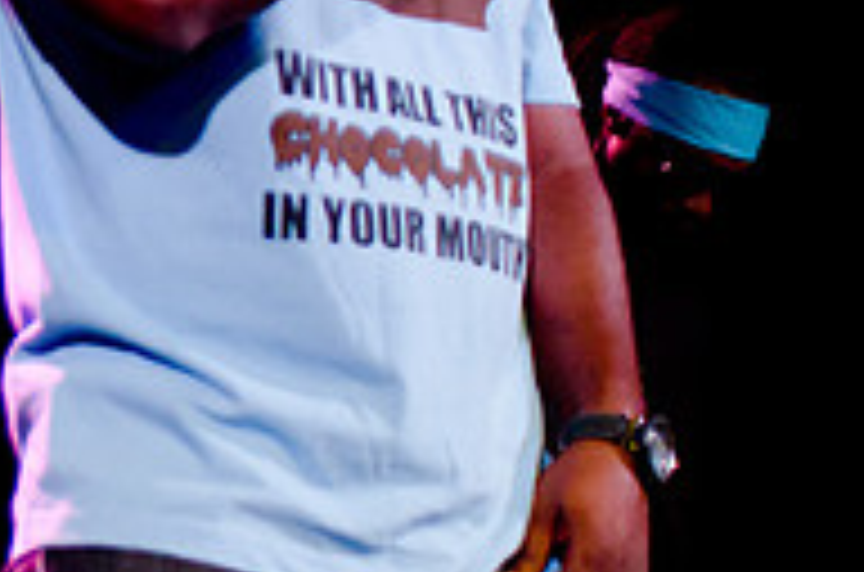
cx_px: -342
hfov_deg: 14.3
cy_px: -5
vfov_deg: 10.0
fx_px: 3256
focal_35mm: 136
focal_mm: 30
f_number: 1.4
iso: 1250
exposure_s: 1/80
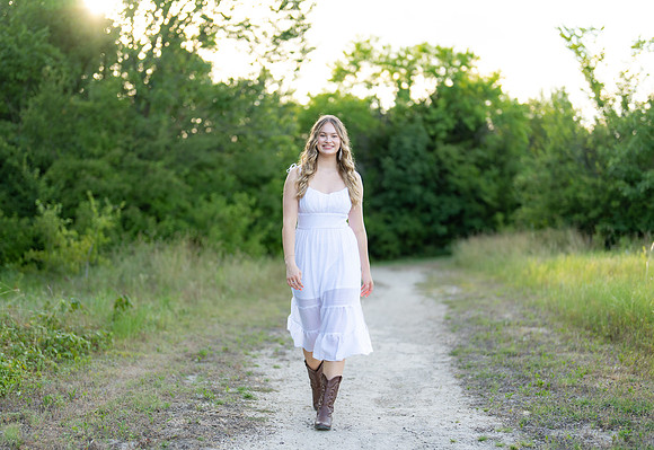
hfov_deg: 34.3
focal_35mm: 58
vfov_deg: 24.0
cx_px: 317
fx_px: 1059
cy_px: 251
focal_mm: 50
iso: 100
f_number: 1.2
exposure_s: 1/1000
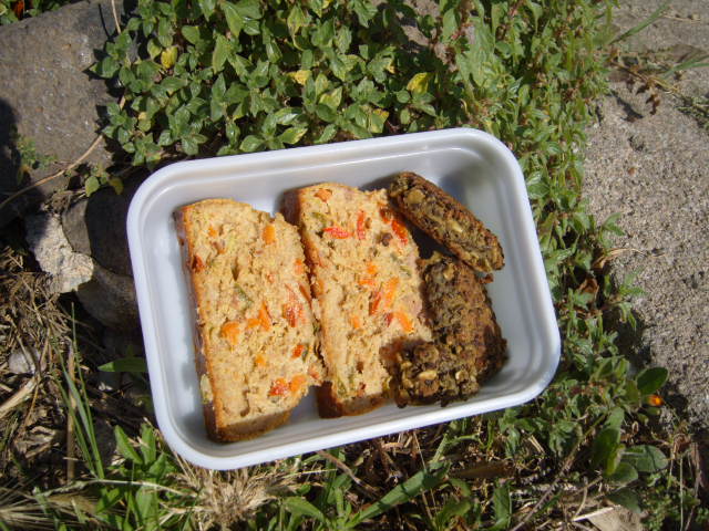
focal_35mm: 35
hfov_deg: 52.6
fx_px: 717
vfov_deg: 40.7
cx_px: 354
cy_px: 266
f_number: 7.1
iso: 80
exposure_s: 1/350
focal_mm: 7.4
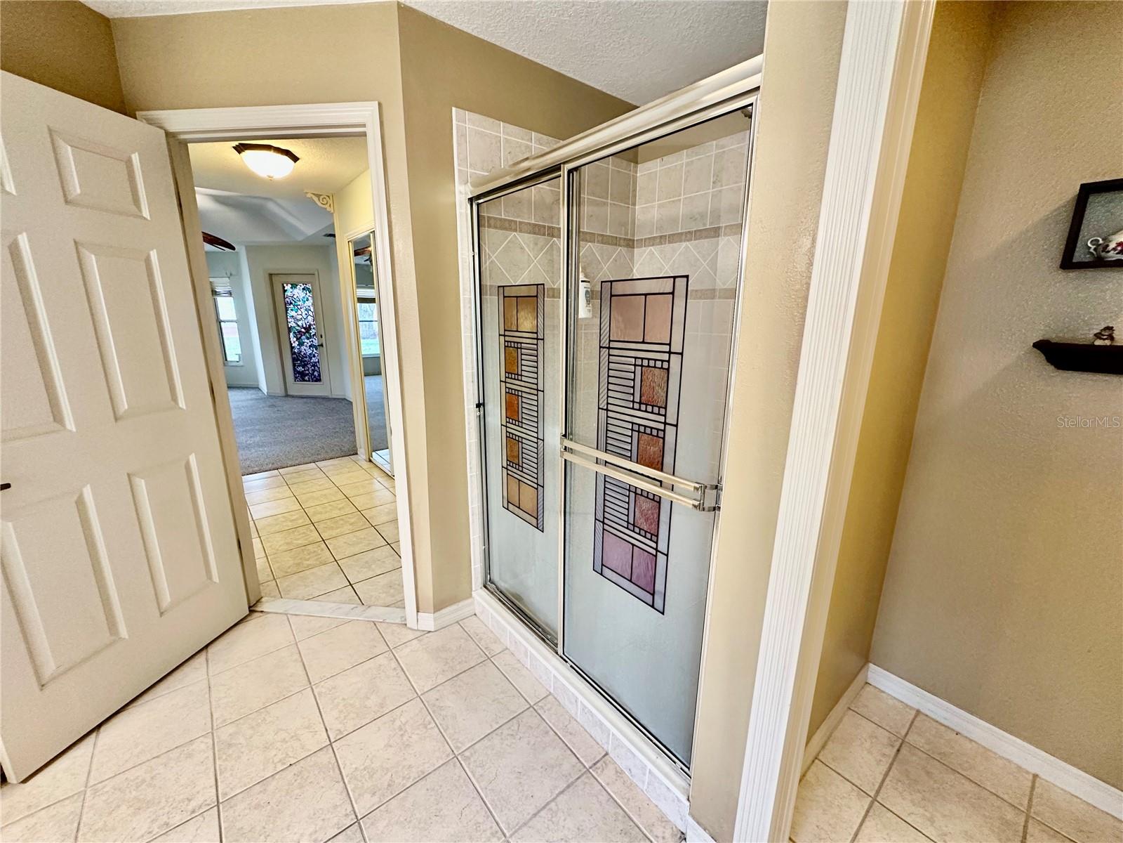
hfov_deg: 102.1
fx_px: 454
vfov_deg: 85.7
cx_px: 562
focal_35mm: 14
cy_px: 422
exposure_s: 1/60
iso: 320
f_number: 2.2
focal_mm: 2.22
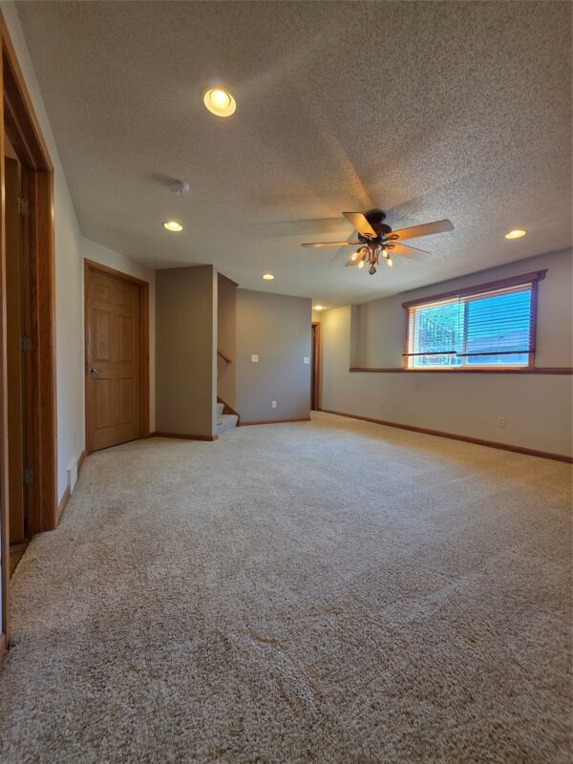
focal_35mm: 13
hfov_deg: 89.9
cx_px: 286
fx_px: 287
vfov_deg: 106.2
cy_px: 382
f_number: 1.9
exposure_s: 1/120
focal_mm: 2.2
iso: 125
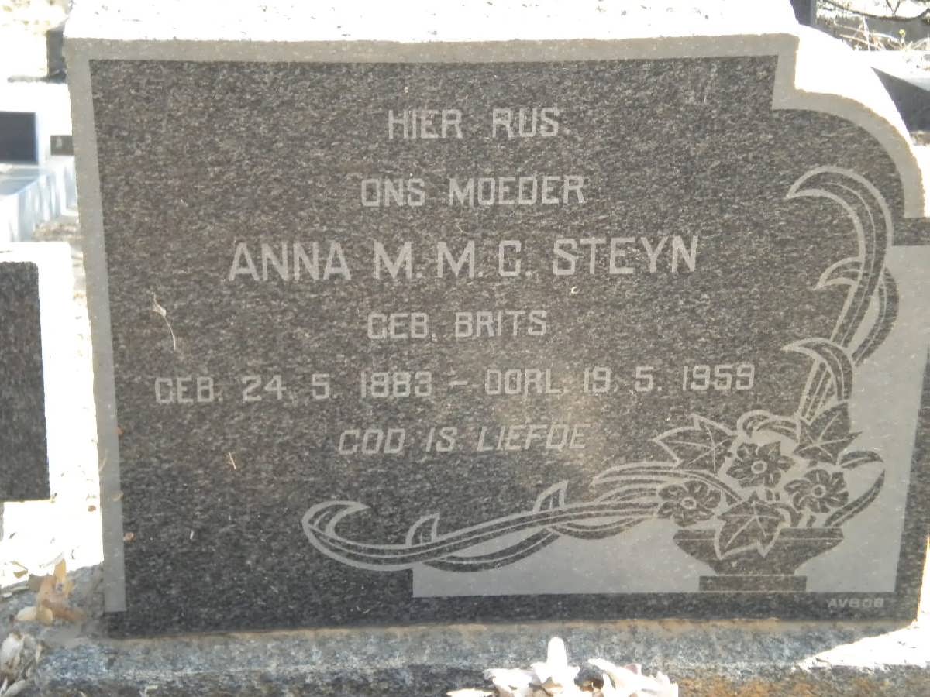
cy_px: 348
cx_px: 465
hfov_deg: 24.7
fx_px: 2122
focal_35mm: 79
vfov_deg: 18.7
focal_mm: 14.3
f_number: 5.1
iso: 400
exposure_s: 1/339
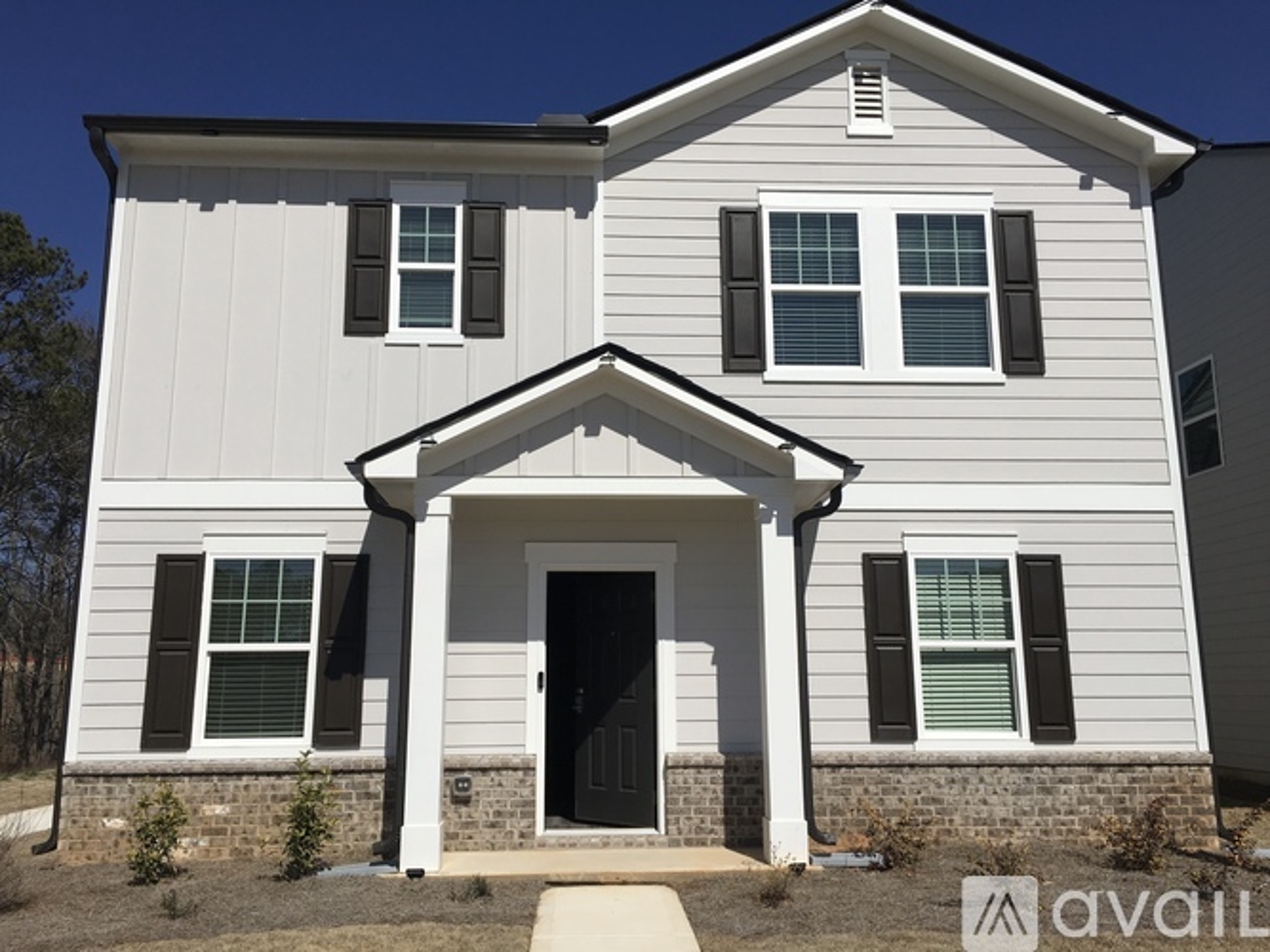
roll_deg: -0.2
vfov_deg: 48.2
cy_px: 476
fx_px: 1064
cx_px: 635
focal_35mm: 29
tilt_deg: +11.9
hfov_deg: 61.7
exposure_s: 1/4049
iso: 25
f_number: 2.2
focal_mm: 4.15
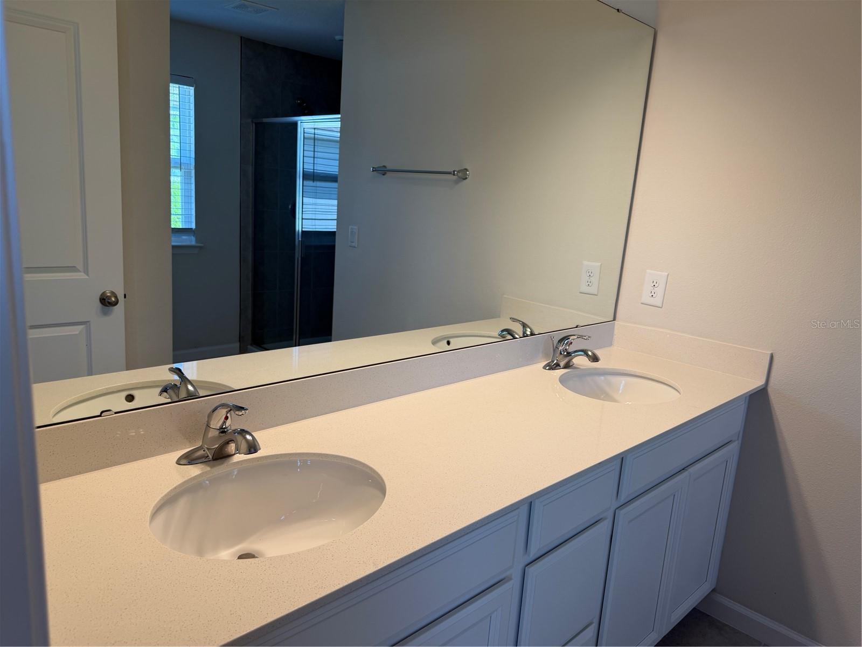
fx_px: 598
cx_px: 431
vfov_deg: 56.8
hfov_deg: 71.6
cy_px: 324
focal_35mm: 24
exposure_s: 1/125
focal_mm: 6.76
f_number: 1.78
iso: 50
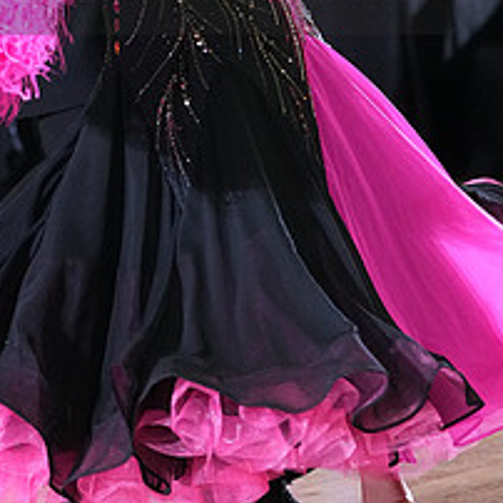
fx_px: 4817
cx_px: 108
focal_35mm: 293
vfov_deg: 6.0
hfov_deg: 6.0
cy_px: -47
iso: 6400
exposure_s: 1/400
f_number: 4
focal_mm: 120
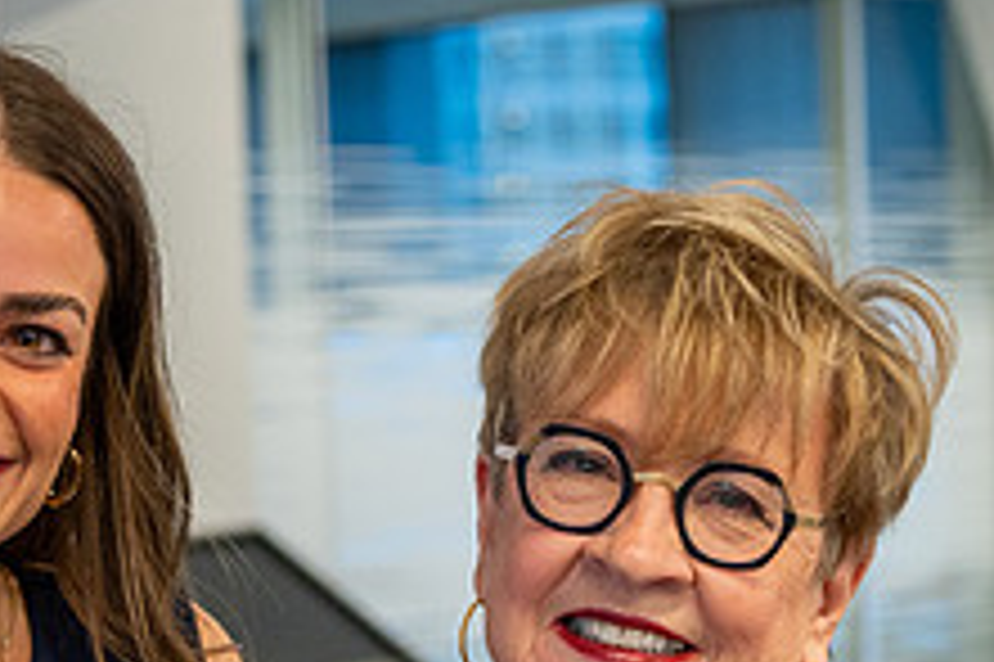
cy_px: 781
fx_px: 4111
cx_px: 363
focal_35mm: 149
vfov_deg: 9.1
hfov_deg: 13.8
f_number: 4
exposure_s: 1/160
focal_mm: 50
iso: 1600
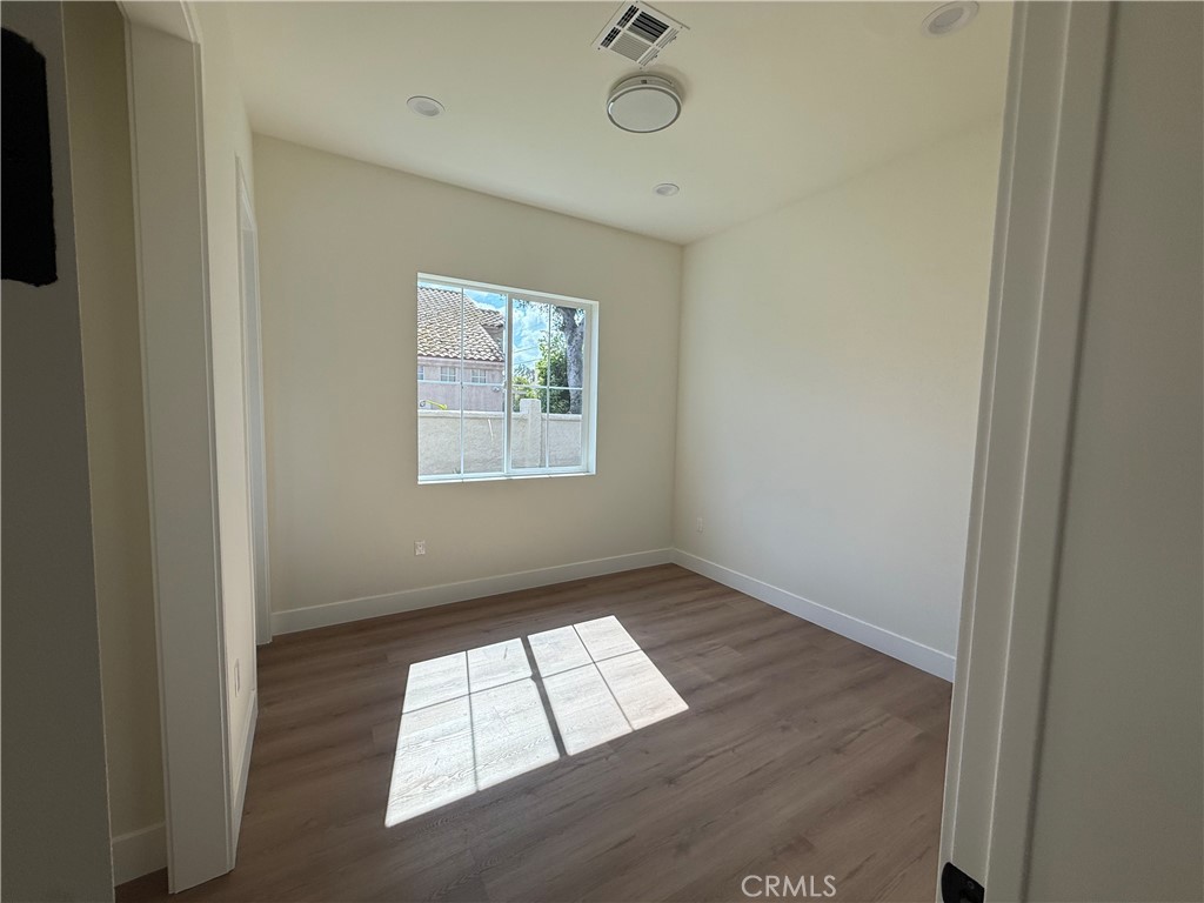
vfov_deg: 85.7
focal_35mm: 14
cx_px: 602
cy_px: 452
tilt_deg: -3.2
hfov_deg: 102.1
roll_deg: -1.3
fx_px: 487
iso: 64
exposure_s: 1/518
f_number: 2.2
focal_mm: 2.22
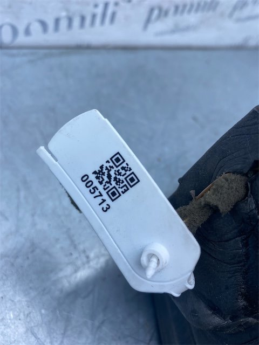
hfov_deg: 53.1
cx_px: 130
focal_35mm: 26
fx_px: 259
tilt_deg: -45.8
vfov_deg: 67.3
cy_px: 172
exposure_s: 1/673
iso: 32
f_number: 1.8
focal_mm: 4.25
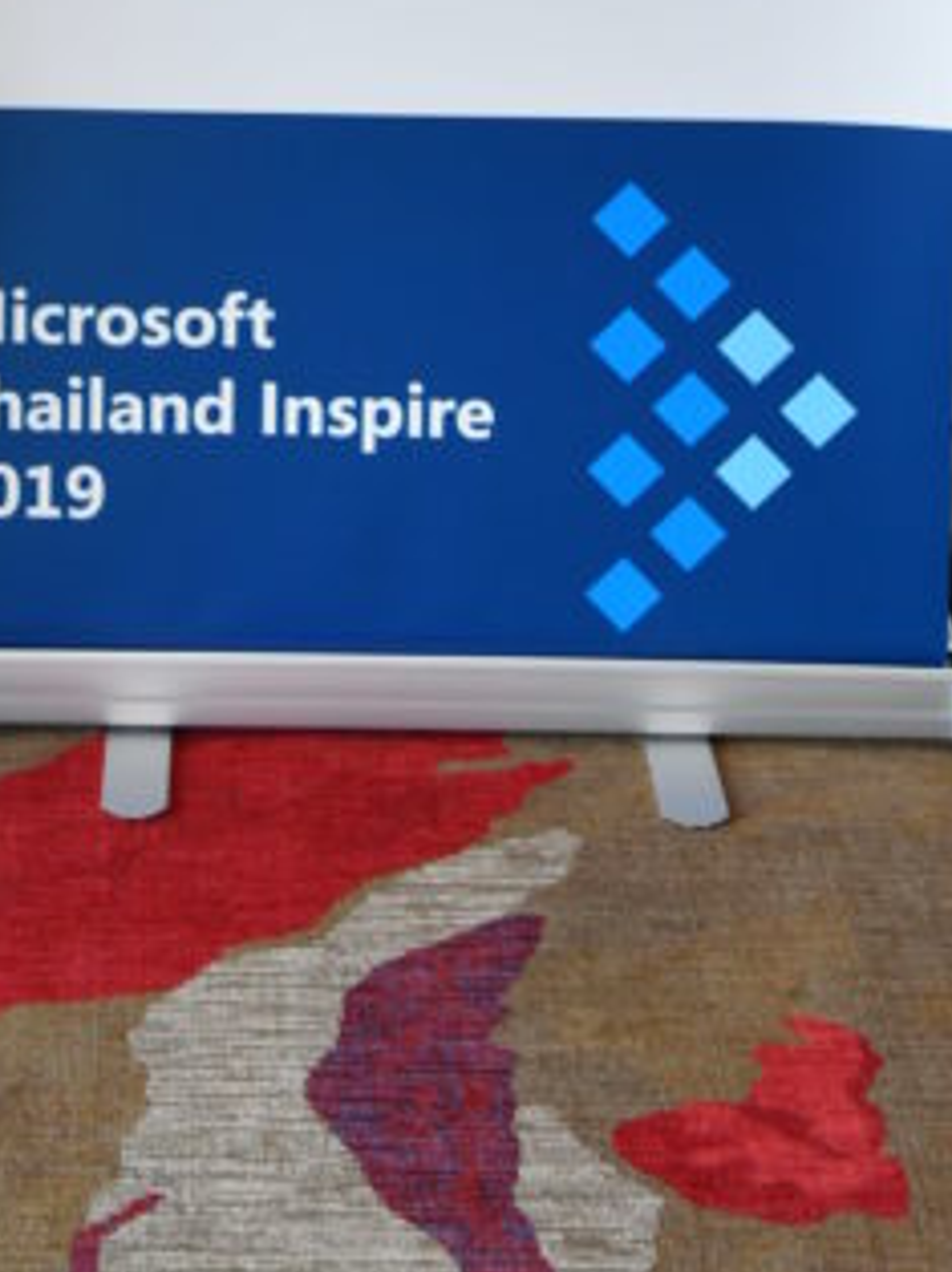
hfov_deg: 13.0
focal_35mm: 113
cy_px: -770
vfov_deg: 15.7
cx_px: 233
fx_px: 4149
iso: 640
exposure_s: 1/200
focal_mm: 36
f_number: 4
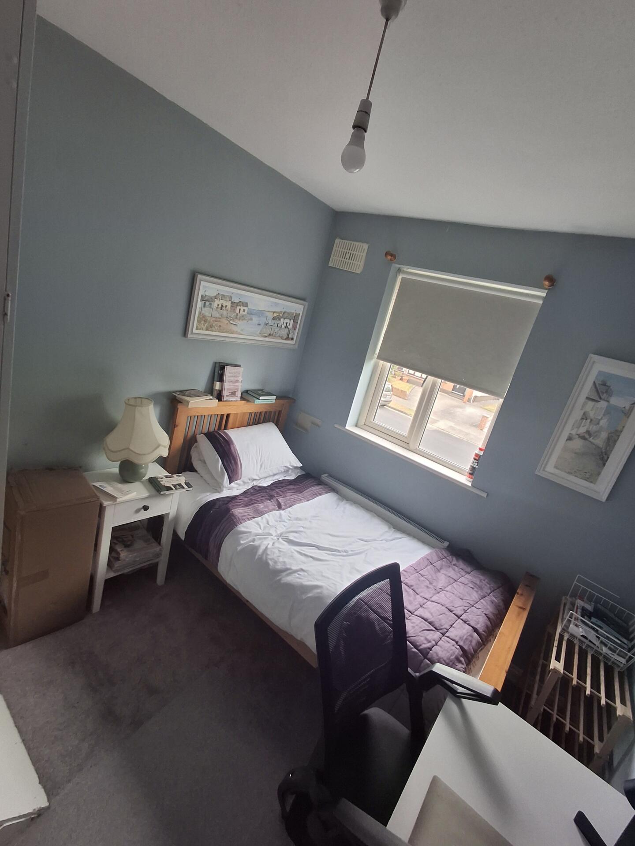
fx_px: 391
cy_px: 423
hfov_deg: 78.1
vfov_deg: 94.5
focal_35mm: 16
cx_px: 318
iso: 64
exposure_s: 1/50
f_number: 2.2
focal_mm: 1.64
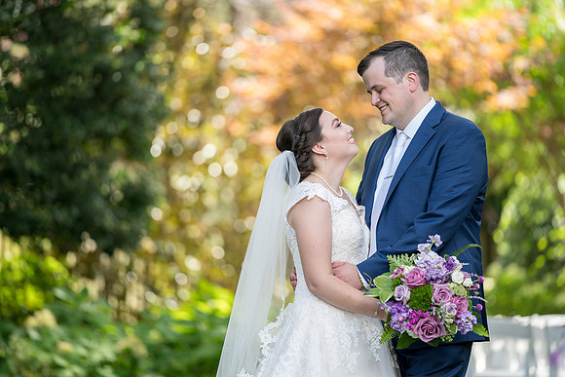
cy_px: 188
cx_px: 282
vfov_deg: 6.9
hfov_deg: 10.3
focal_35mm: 200
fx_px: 3139
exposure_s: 1/200
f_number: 2.8
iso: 100
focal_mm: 200
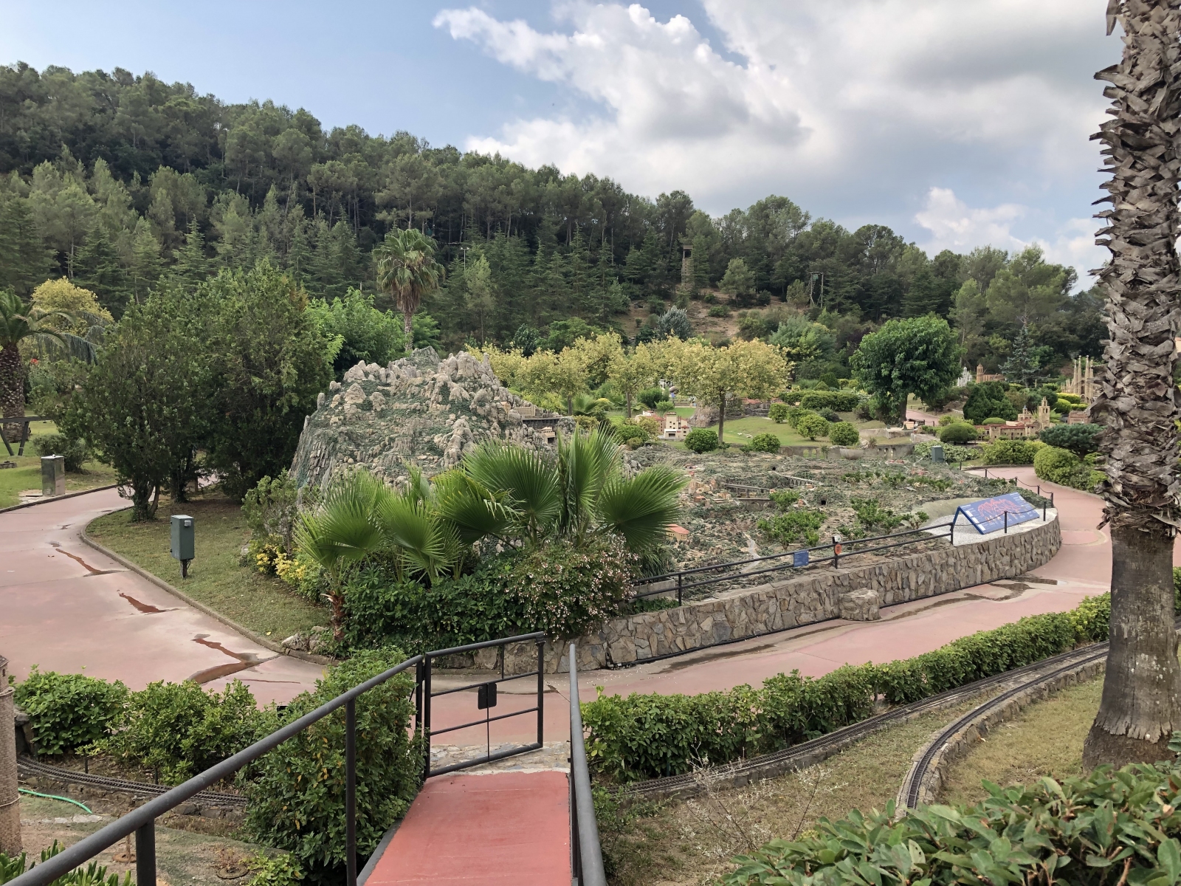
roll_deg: -0.3
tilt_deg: -3.0
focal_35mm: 28
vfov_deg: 49.7
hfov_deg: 63.4
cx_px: 590
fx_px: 955
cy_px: 443
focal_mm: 3.99
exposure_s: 1/842
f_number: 1.8
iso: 20
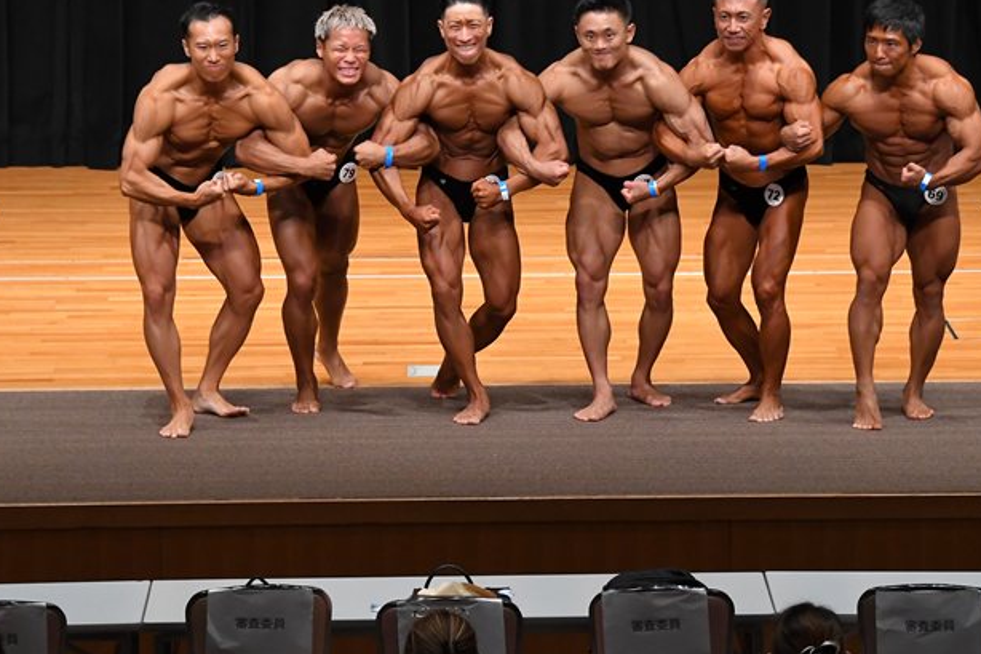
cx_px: 573
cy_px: 253
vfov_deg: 6.5
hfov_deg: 9.7
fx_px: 5775
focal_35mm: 212
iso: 4000
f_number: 5.6
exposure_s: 1/400
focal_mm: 112
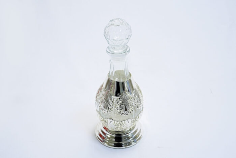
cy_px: 79
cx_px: 118
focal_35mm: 46
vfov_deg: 29.3
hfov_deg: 42.7
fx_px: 302
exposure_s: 1/125
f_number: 13
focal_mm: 46
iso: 3200
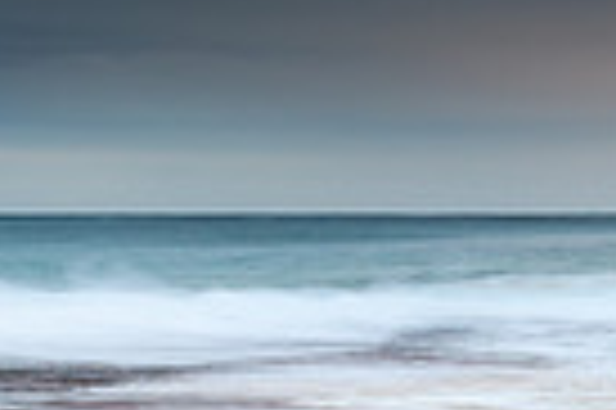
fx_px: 2000
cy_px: 187
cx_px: 400
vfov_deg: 11.7
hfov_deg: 17.5
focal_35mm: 117
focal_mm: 18
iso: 100
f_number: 8
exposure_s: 1.6
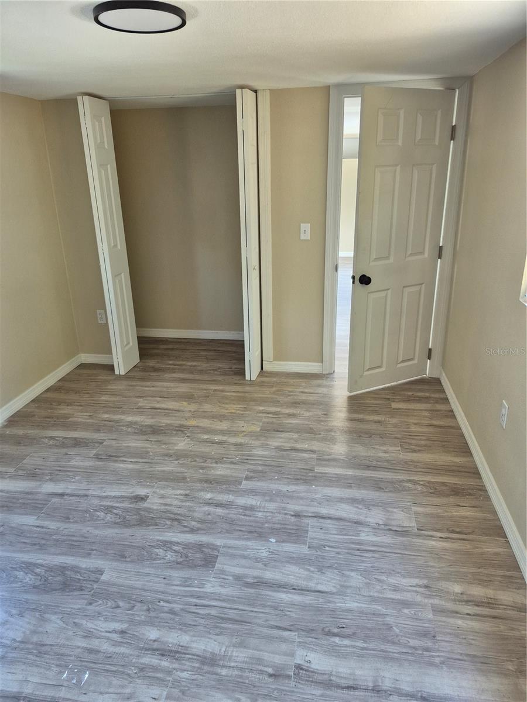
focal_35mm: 23
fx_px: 467
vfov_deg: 73.9
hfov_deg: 58.9
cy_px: 351
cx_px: 264
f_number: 1.8
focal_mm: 5.4
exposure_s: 1/180
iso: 160
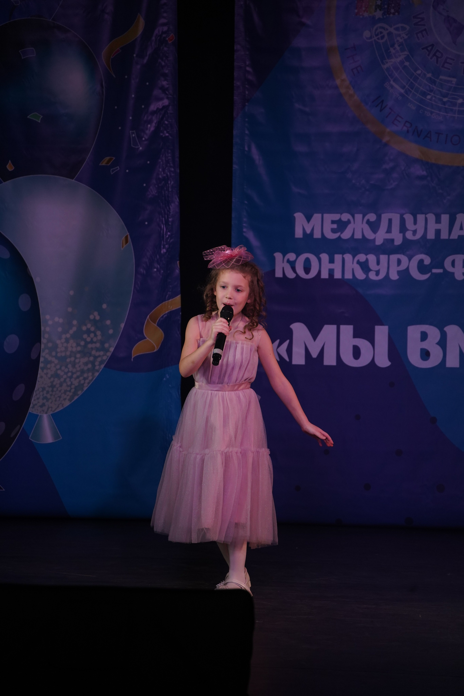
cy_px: 348
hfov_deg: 6.9
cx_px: 232
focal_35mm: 199
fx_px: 3847
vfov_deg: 10.3
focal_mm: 199
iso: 2000
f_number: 5.6
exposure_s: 1/400
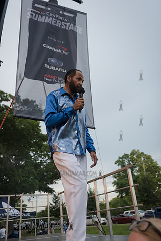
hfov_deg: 42.3
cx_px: 80
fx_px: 208
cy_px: 120
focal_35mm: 31
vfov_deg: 60.3
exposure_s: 1/500
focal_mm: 31
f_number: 3.2
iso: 1250
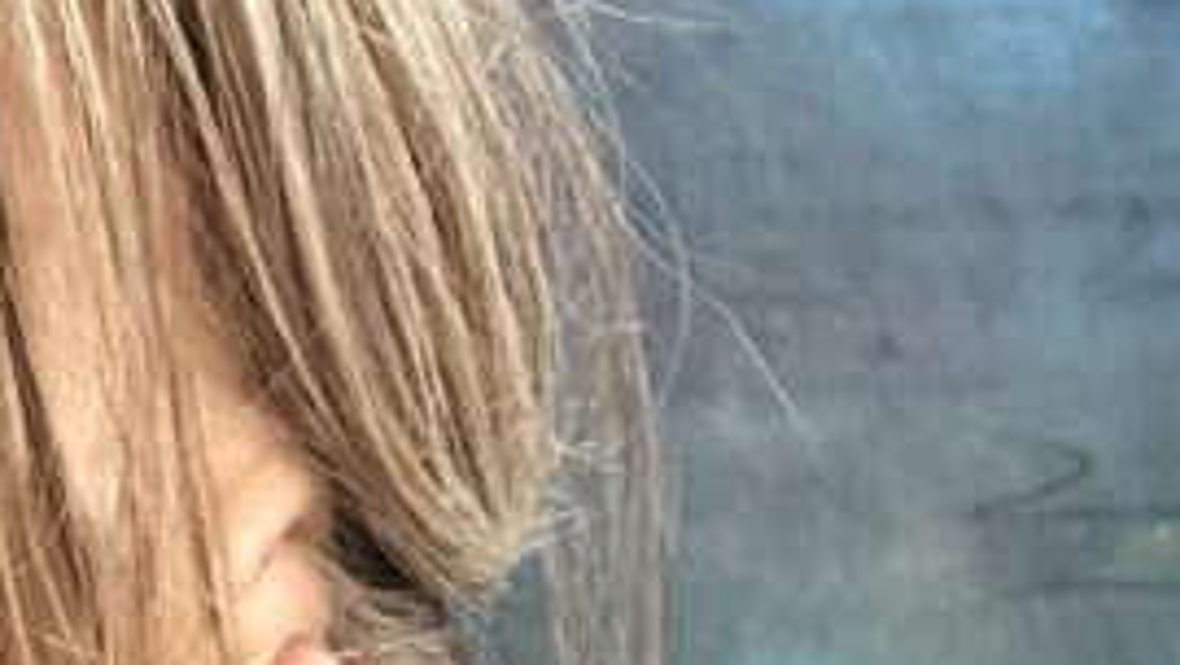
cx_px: -459
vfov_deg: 9.0
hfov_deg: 15.3
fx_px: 4131
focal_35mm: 132
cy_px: -332
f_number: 2.2
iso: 250
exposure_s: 1/30
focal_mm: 2.87
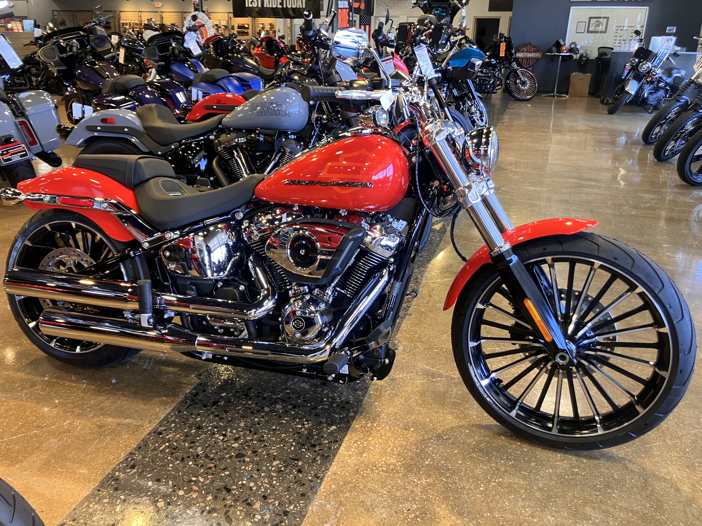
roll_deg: -1.4
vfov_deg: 49.7
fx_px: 568
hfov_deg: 63.4
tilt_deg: -20.1
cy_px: 263
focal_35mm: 28
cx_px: 351
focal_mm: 3.99
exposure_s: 1/60
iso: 80
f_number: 1.8
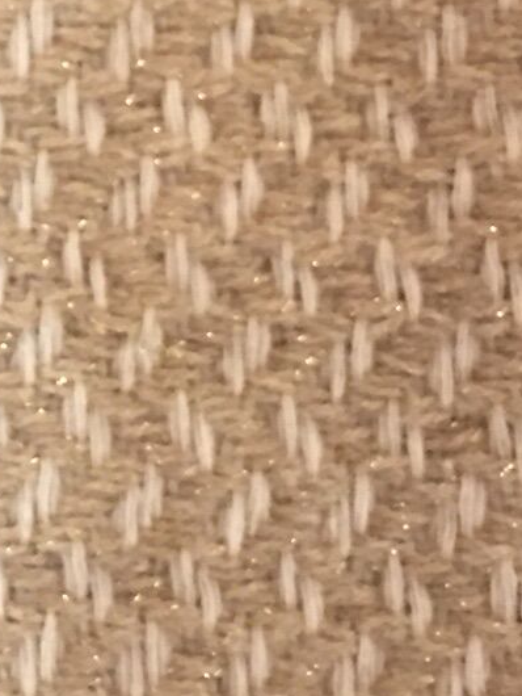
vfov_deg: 17.5
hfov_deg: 12.5
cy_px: 206
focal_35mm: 112
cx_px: -270
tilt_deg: -87.6
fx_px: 2250
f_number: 2.2
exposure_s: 1/4
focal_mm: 4.15
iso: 64
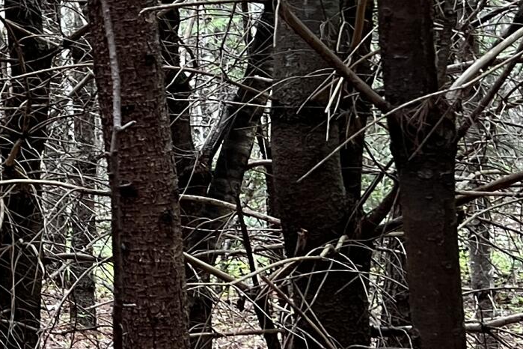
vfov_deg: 11.8
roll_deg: +2.2
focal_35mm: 116
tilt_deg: +2.9
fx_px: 1685
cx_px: -204
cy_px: 82
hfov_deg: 16.4
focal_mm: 5.7
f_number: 1.5
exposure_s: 1/92
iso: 125
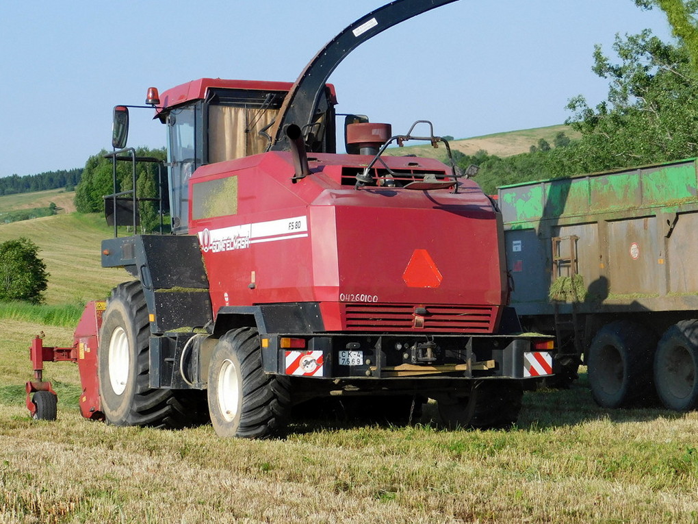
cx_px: 349
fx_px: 1613
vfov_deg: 18.4
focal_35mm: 80
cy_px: 262
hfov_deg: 24.4
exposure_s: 1/800
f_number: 4.4
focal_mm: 14.2
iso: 125
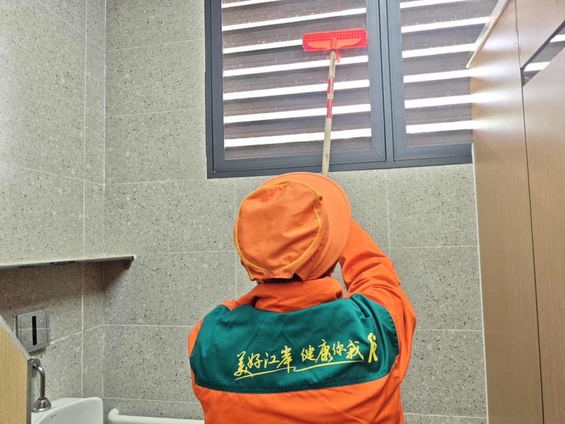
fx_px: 375
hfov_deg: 73.9
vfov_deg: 58.9
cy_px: 212
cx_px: 282
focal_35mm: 23
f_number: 1.62
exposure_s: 1/50.7
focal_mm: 6.55
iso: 125
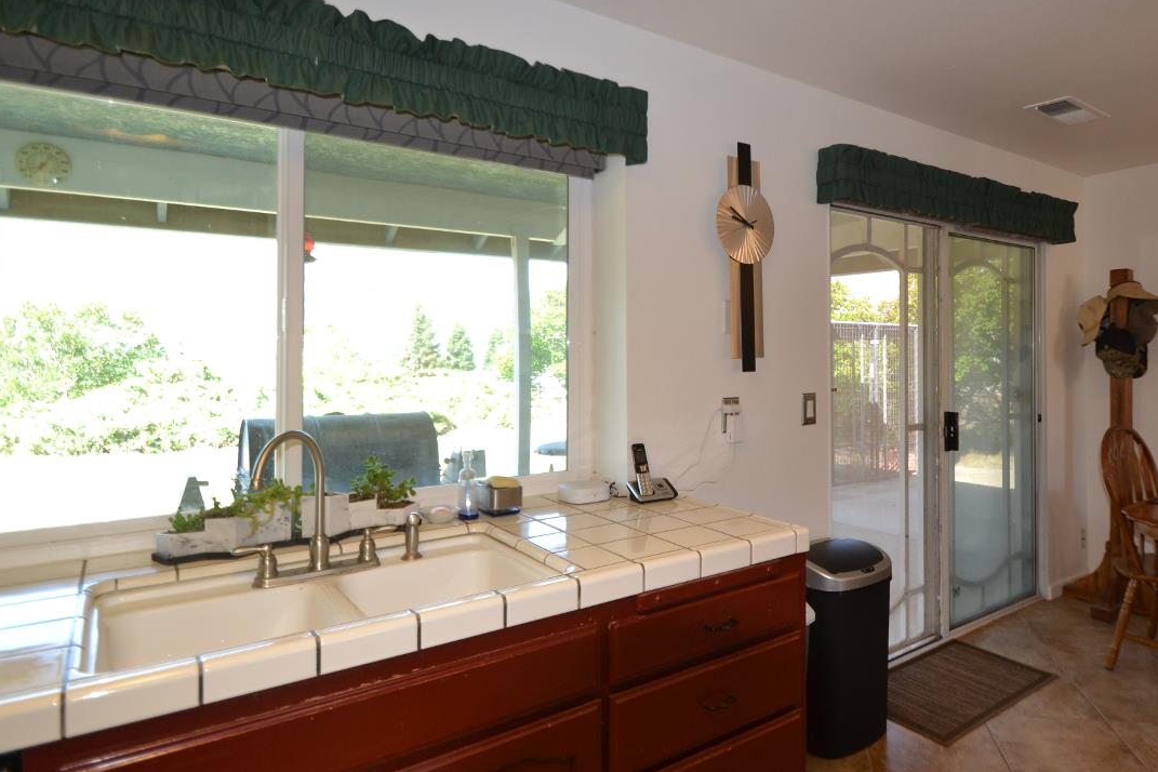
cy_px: 330
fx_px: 675
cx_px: 711
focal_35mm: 21
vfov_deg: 59.2
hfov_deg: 80.0
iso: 400
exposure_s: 1/100
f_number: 4
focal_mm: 10
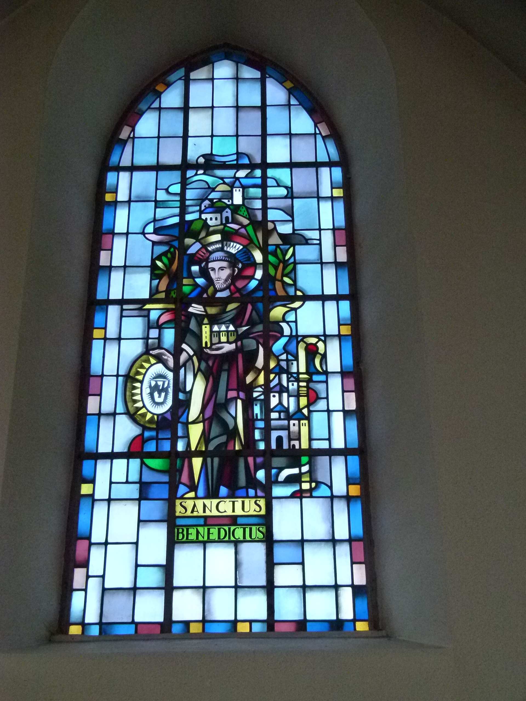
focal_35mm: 60
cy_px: 350
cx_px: 263
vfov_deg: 32.2
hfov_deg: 24.4
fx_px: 1216
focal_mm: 10.8
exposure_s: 1/250
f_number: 3.2
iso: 500
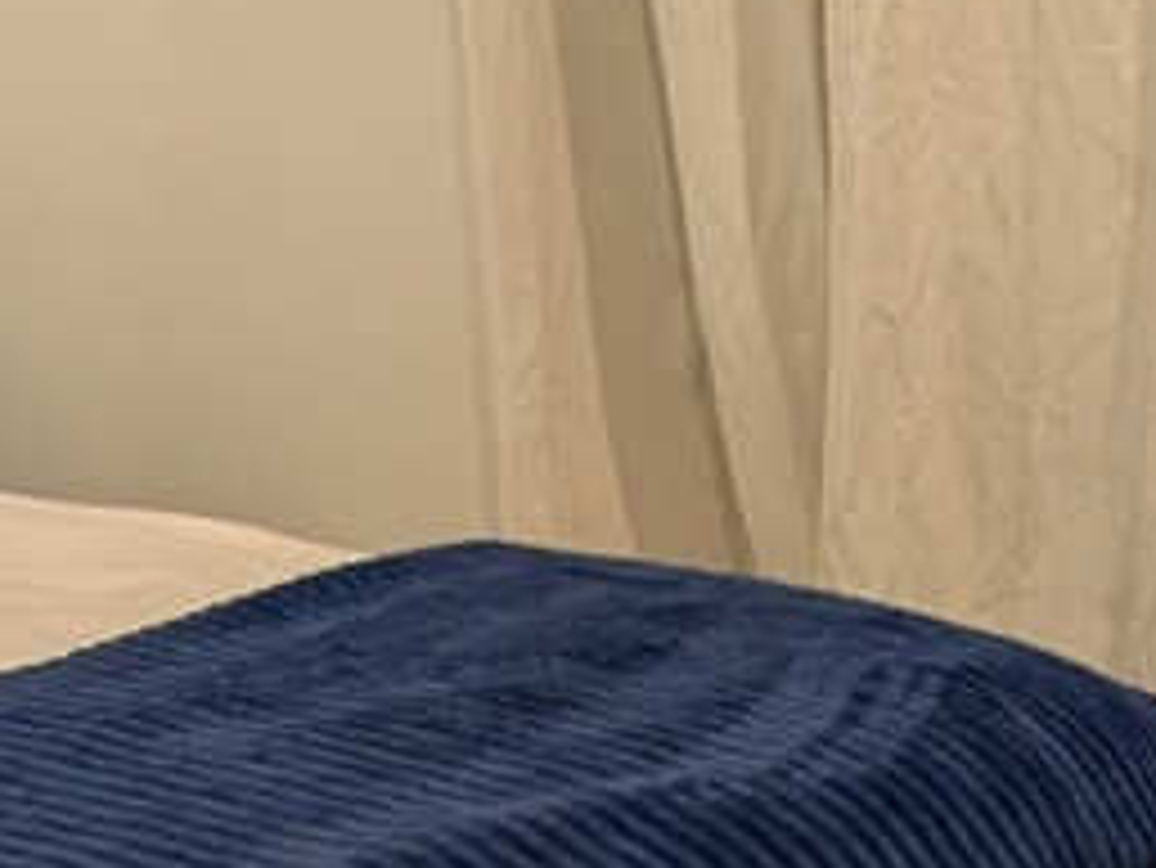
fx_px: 2239
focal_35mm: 67
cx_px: -378
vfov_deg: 21.4
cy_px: 63
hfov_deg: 24.8
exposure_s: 1/120
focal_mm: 2.02
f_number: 1.7
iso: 191
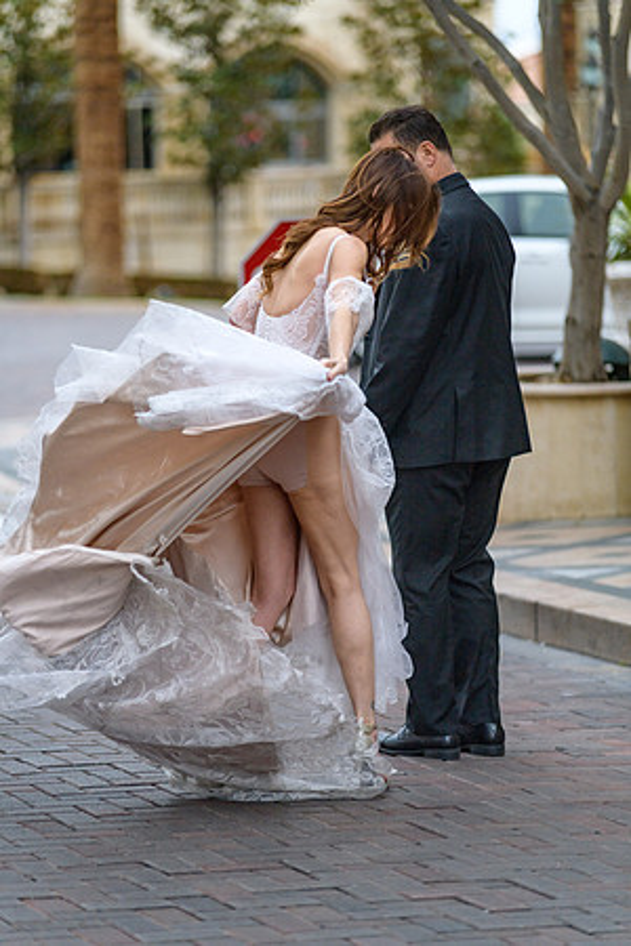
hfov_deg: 8.9
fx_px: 4075
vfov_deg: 13.2
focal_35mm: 155
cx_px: 316
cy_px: 473
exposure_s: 1/3200
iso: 250
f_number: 2.8
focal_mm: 155
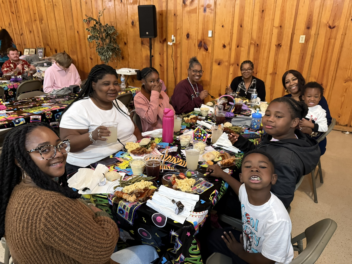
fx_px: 244
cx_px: 176
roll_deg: +0.2
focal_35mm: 24
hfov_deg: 71.6
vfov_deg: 56.8
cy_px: 132
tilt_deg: -20.7
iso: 1000
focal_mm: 6.76
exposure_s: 1/30
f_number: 1.78
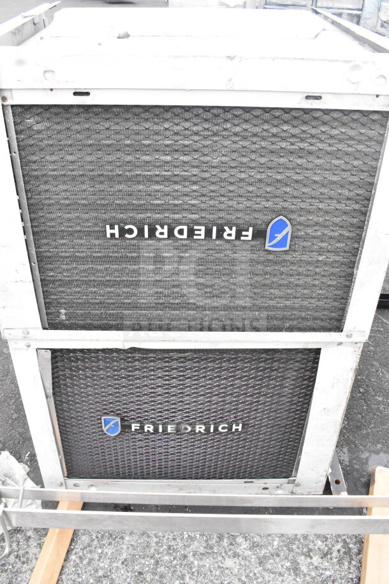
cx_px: 194
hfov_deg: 41.7
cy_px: 292
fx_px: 511
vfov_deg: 59.5
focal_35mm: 32
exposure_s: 1/640
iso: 6400
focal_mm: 21
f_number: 13
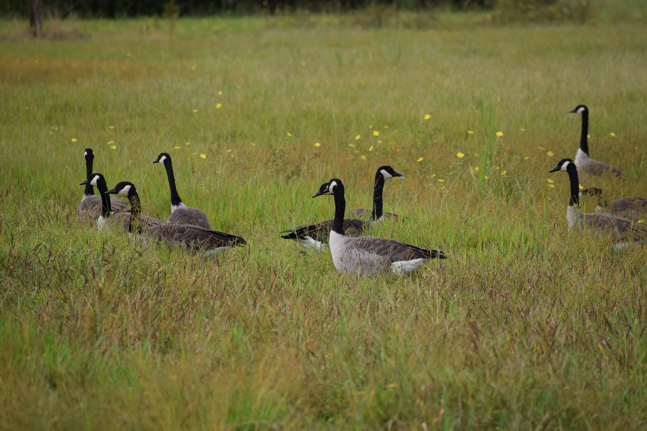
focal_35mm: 278
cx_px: 324
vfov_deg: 5.0
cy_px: 216
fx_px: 4987
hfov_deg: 7.4
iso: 400
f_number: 5.6
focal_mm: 185
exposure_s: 1/1250
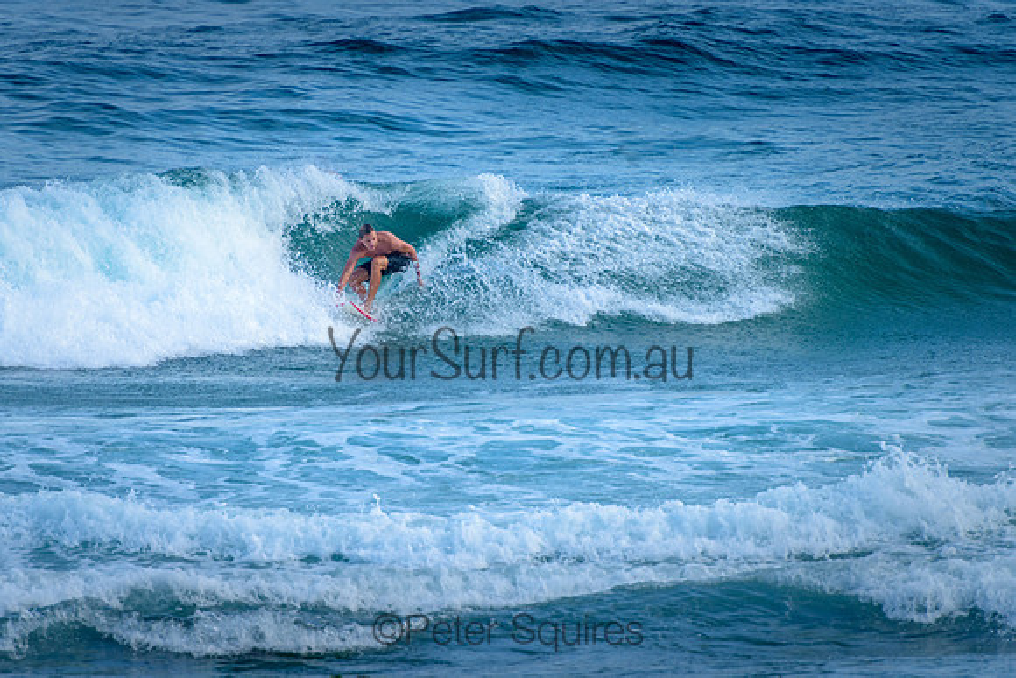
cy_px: 264
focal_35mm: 491
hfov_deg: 4.2
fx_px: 13849
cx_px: 511
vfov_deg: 2.8
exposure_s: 1/1250
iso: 450
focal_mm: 400
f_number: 5.6
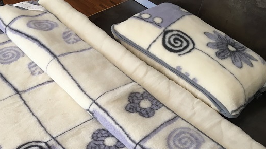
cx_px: 80
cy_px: 138
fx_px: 346
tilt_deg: -50.6
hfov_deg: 41.3
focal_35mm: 49
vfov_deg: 23.7
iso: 32
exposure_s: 1/33
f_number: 2.2
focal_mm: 4.15
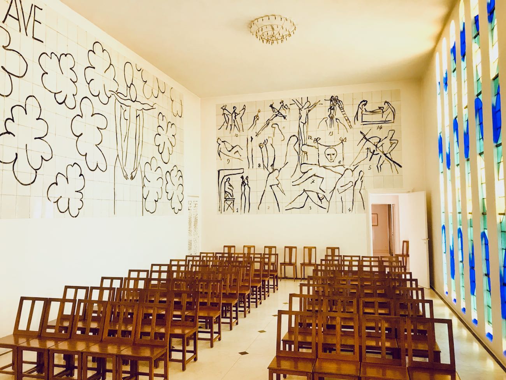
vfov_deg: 49.7
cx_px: 253
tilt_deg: +3.6
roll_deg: +1.7
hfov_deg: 63.4
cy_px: 190
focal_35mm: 28
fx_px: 409
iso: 32
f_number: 1.8
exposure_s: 1/33
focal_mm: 3.99
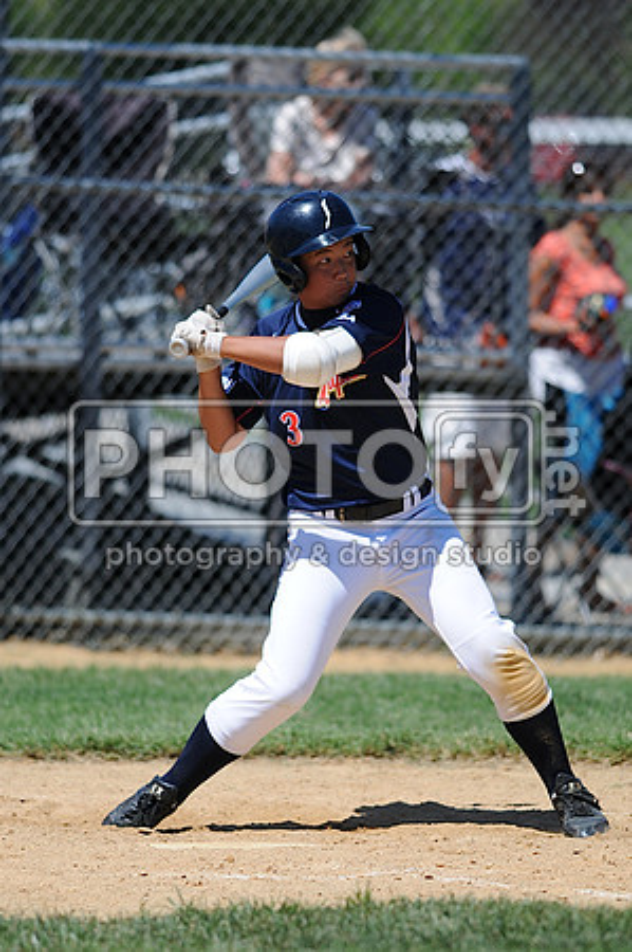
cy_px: 476
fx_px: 11877
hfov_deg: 3.0
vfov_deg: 4.6
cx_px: 316
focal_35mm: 450
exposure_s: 1/2000
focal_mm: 300
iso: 200
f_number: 4
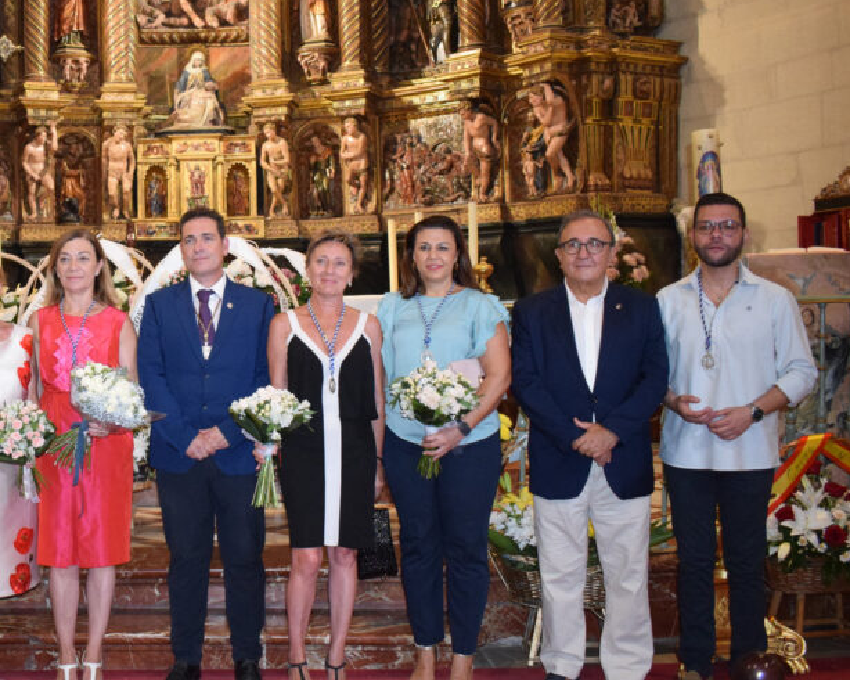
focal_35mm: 47
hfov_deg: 37.8
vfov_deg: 32.1
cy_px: 322
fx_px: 1182
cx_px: 144
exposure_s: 1/60
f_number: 3.5
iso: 2500
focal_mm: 20
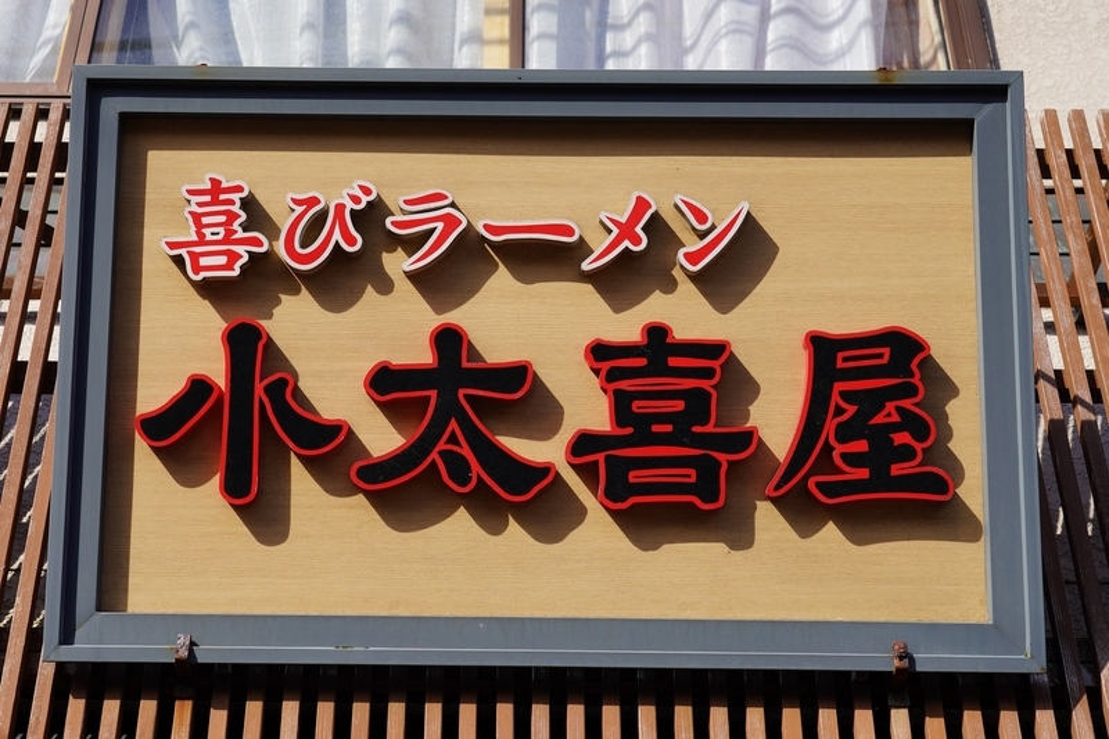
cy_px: 370
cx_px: 554
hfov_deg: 38.2
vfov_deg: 26.0
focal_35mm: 52
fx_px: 1601
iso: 100
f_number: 8
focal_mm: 52
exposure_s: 1/250
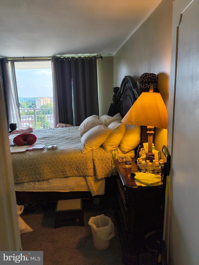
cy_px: 132
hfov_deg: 54.9
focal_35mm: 25
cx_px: 100
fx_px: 192
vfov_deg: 69.4
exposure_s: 1/120
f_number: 1.7
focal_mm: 4.68
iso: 209
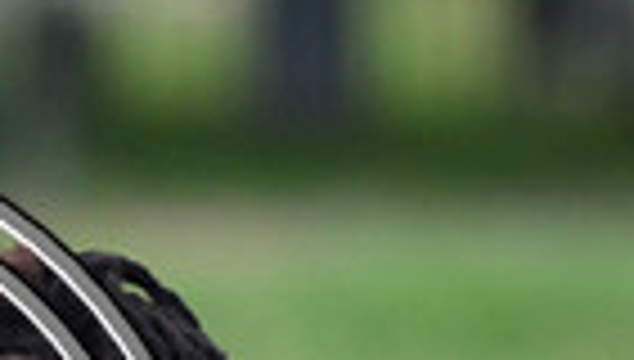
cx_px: -252
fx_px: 21664
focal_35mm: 1286
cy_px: 585
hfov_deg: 1.7
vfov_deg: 1.0
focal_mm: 200
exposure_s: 1/800
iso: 800
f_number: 2.8
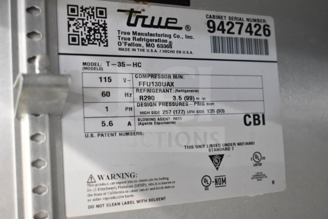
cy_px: 110
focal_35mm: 48
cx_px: 164
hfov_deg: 41.1
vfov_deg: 28.1
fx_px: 437
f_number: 4.5
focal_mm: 32
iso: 5600
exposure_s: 1/50
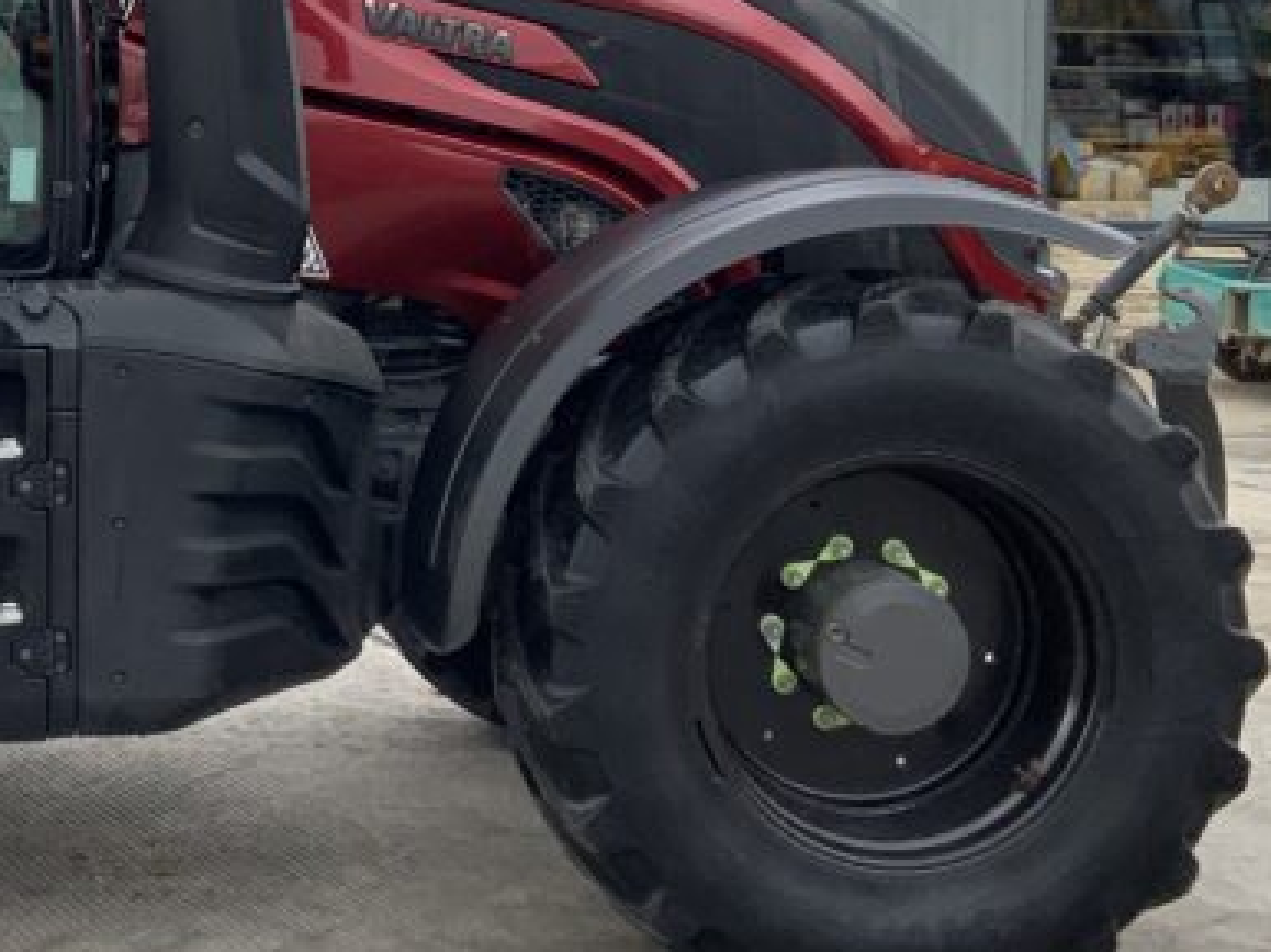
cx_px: 151
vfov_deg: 18.8
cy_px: 89
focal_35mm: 77
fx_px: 2825
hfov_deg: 24.7
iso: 16
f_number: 1.8
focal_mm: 3
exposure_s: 1/324
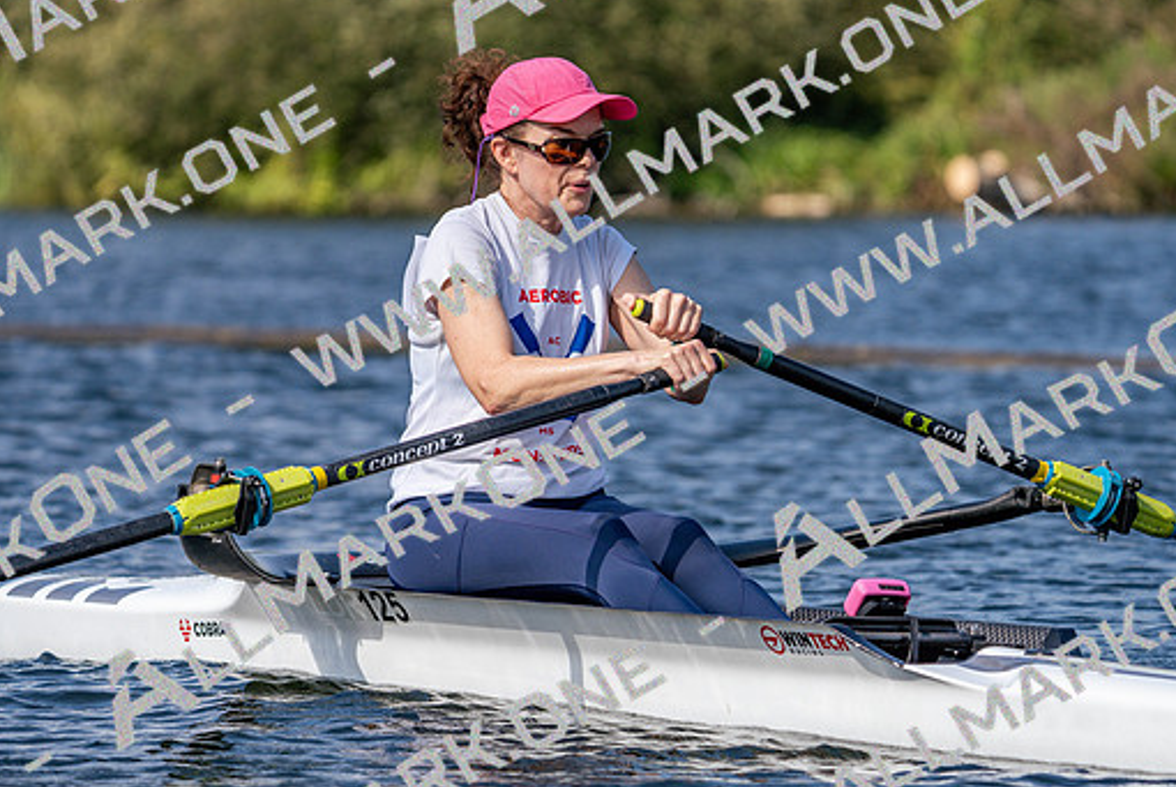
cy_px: 394
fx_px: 9547
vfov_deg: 4.7
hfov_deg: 7.0
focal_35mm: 292
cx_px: 576
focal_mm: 257
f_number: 5.6
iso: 200
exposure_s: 1/1600
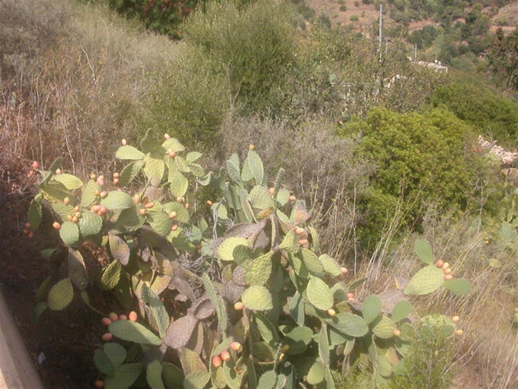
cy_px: 194
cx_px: 259
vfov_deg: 38.7
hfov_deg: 50.1
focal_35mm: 37
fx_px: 554
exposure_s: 1/528
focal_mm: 5.6
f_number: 4.5
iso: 100
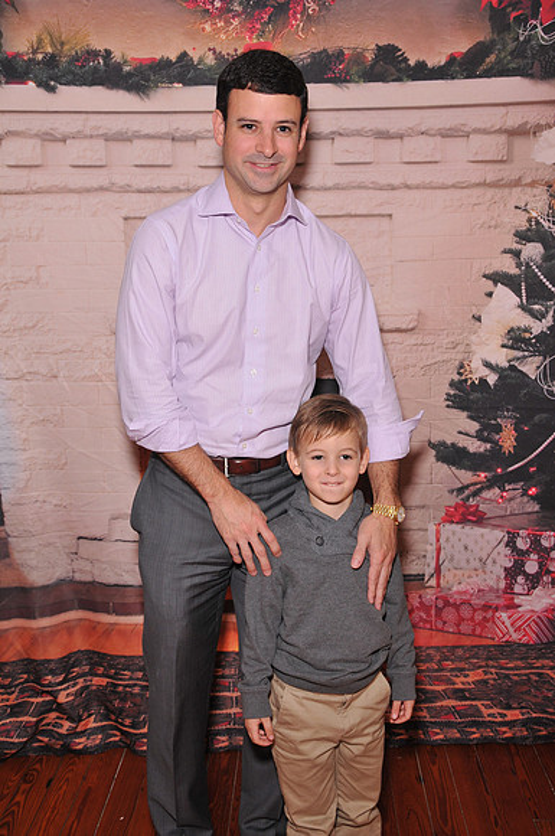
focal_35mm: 42
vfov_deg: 46.5
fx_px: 974
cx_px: 278
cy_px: 418
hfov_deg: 31.8
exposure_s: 1/125
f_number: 6.3
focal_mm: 28
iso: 400
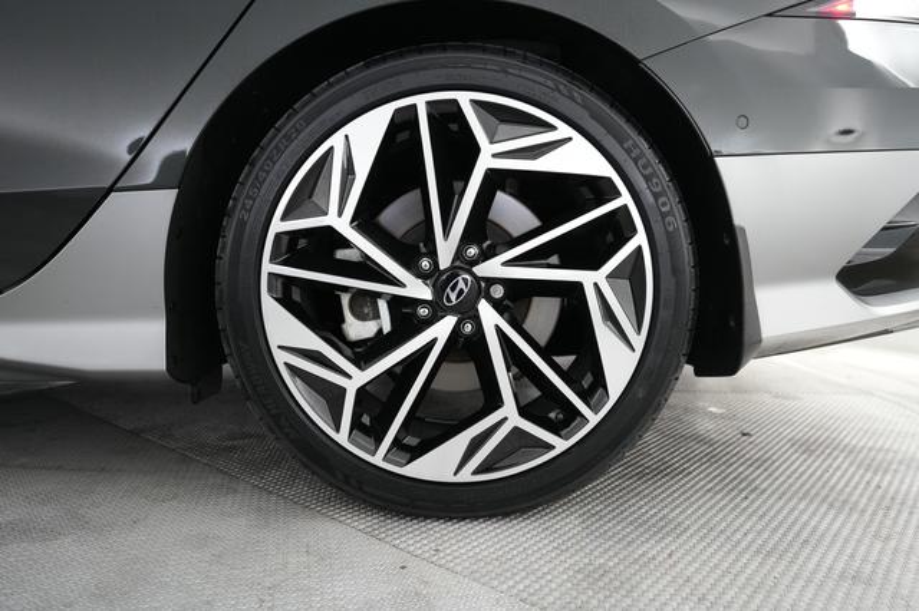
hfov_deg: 71.5
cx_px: 460
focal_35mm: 25
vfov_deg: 51.2
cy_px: 306
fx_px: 638
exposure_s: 1/160
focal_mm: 25
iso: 4000
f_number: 2.8
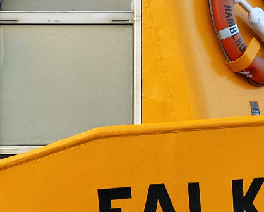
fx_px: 2292
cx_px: 301
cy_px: 143
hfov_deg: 6.6
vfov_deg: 5.3
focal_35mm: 293
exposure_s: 1/100
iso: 400
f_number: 5.6
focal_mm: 85
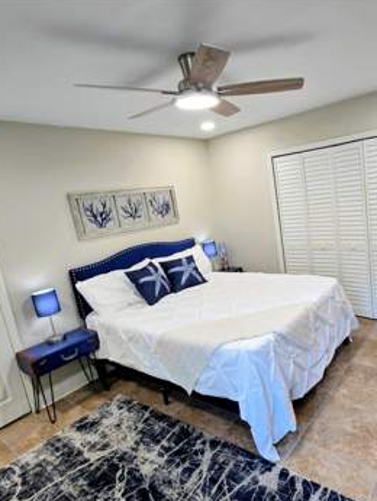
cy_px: 256
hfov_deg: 69.0
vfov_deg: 87.7
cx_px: 261
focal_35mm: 18
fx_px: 261
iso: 125
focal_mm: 2.2
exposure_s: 1/60
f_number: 2.2
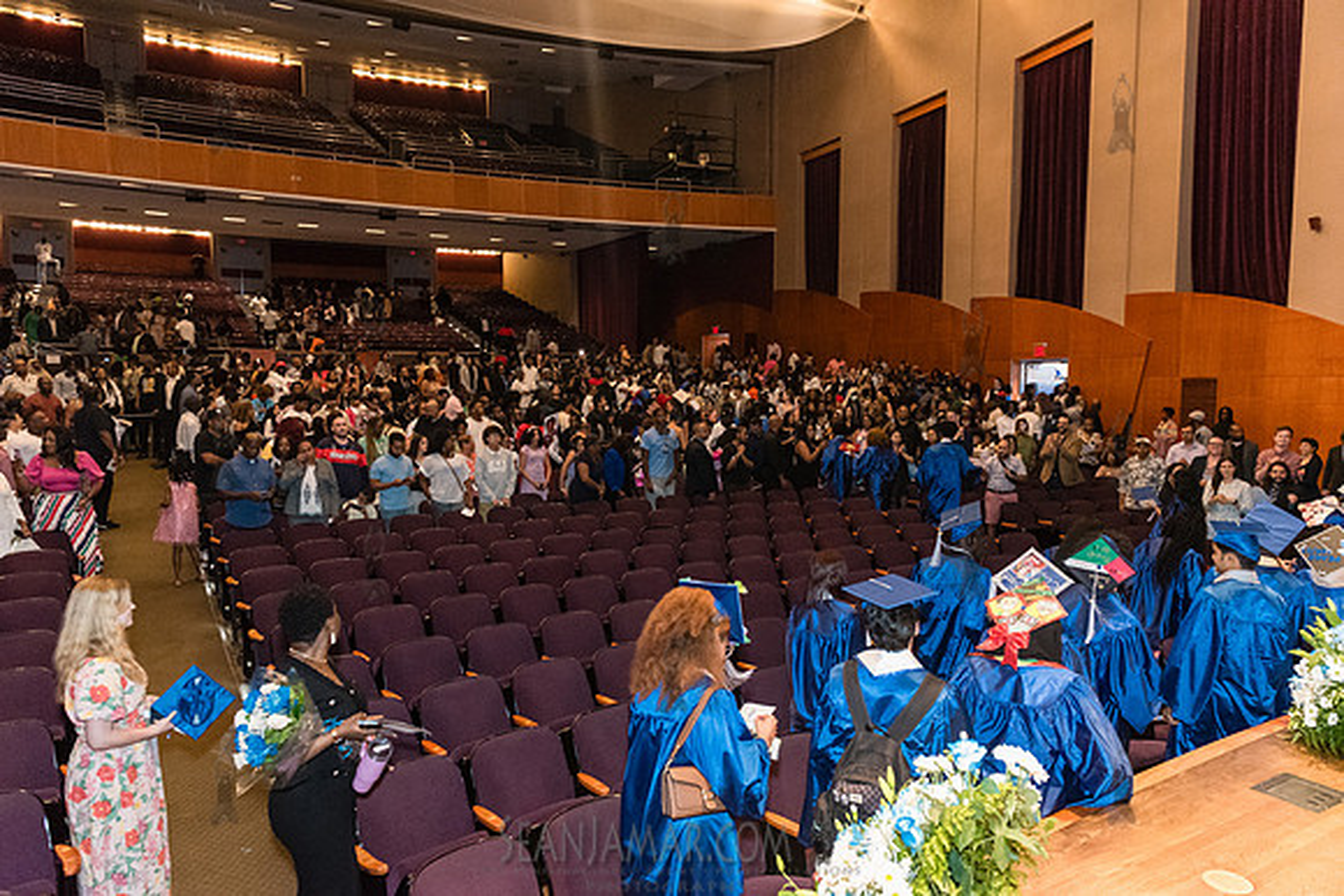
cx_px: 672
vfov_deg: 52.9
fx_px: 902
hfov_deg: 73.4
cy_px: 448
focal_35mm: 24
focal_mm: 24
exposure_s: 1/160
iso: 8000
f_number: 3.5
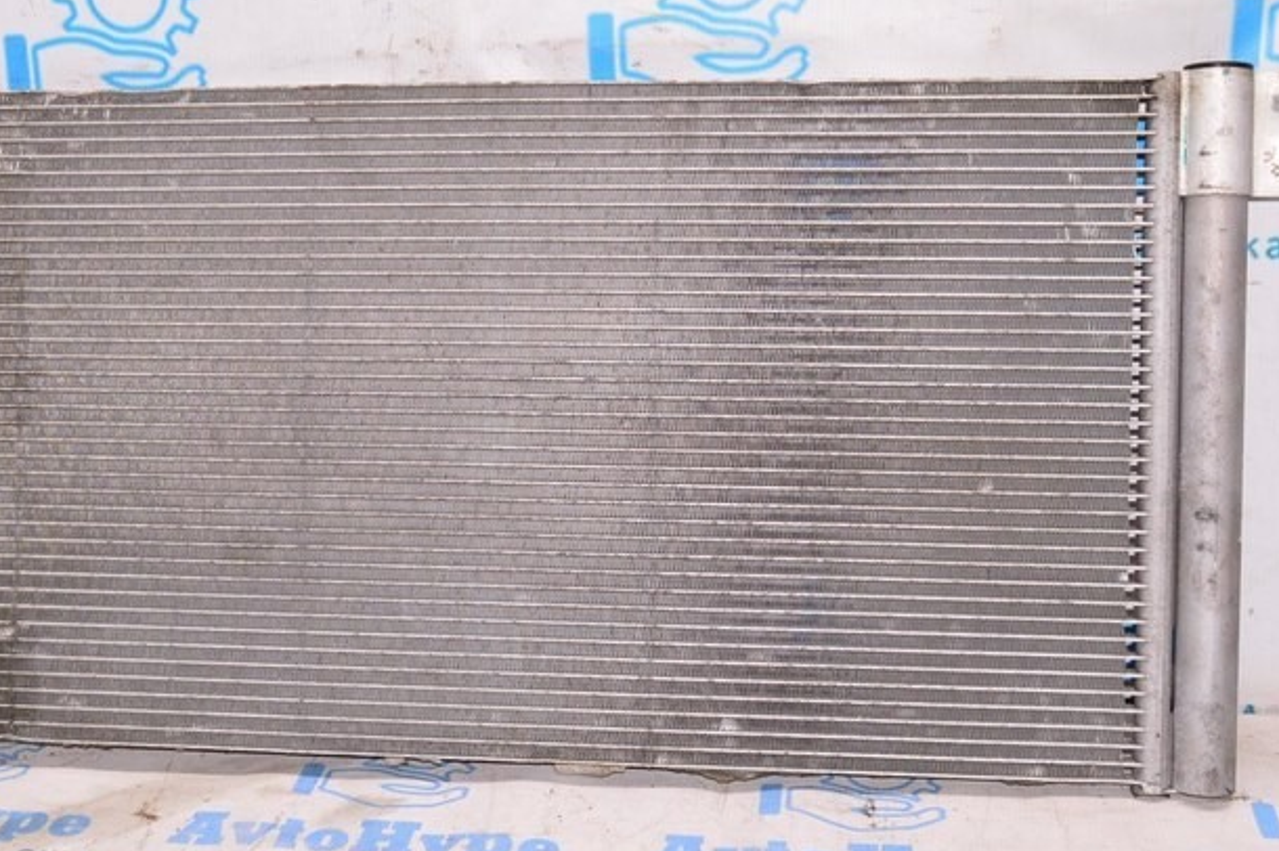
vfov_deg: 25.6
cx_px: 549
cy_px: 395
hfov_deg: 37.6
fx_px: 1876
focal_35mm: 53
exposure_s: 1/100
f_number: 8
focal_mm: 21
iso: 1600
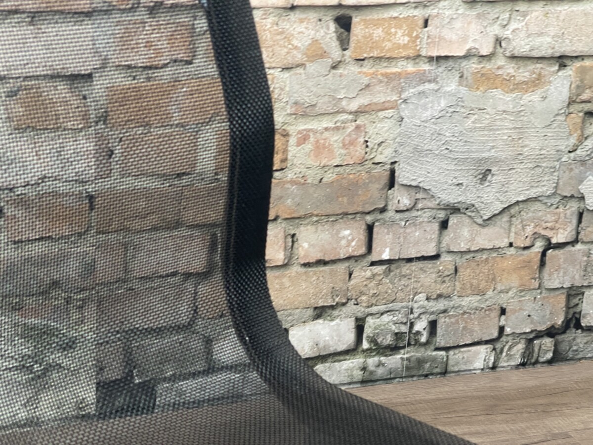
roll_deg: -1.1
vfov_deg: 22.9
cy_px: 222
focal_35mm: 64
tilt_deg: -20.8
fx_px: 1096
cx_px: 296
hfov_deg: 30.3
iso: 160
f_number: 2.2
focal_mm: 7.5
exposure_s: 1/50
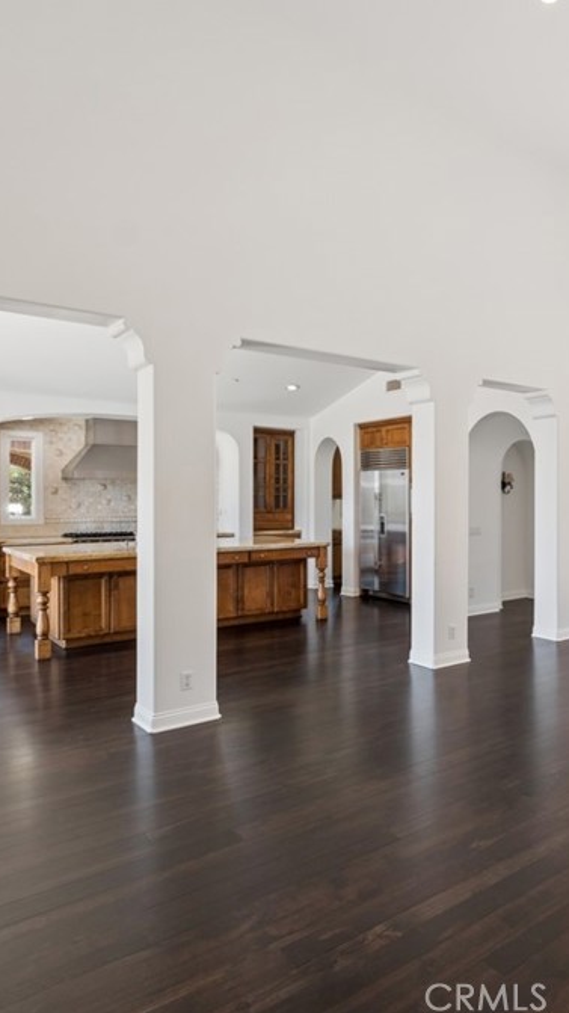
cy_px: 503
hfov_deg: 43.3
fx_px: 644
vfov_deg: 76.3
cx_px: 518
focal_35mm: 24
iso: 125
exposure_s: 1/15
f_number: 9
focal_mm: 10
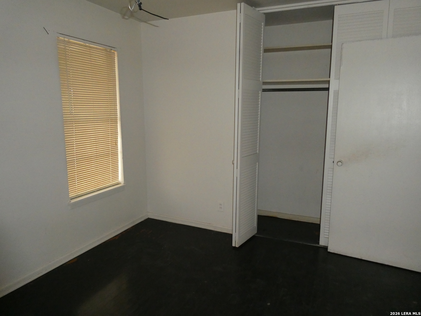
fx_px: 292
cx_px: 210
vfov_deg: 56.8
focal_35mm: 24
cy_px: 158
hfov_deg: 71.6
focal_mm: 4.3
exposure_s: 1/60
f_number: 3.3
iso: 800
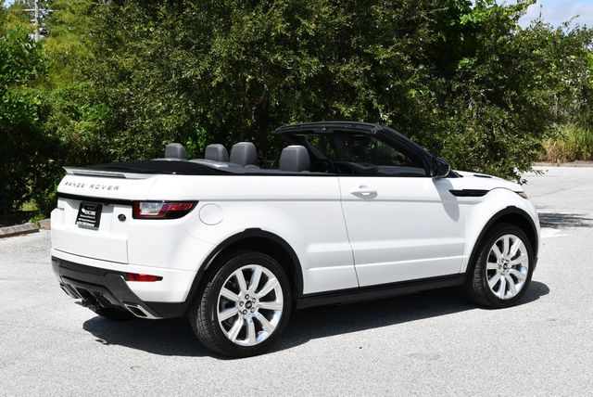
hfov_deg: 33.4
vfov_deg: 22.7
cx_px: 296
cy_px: 198
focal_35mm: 60
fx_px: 989
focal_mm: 30
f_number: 8
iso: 100
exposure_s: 1/250
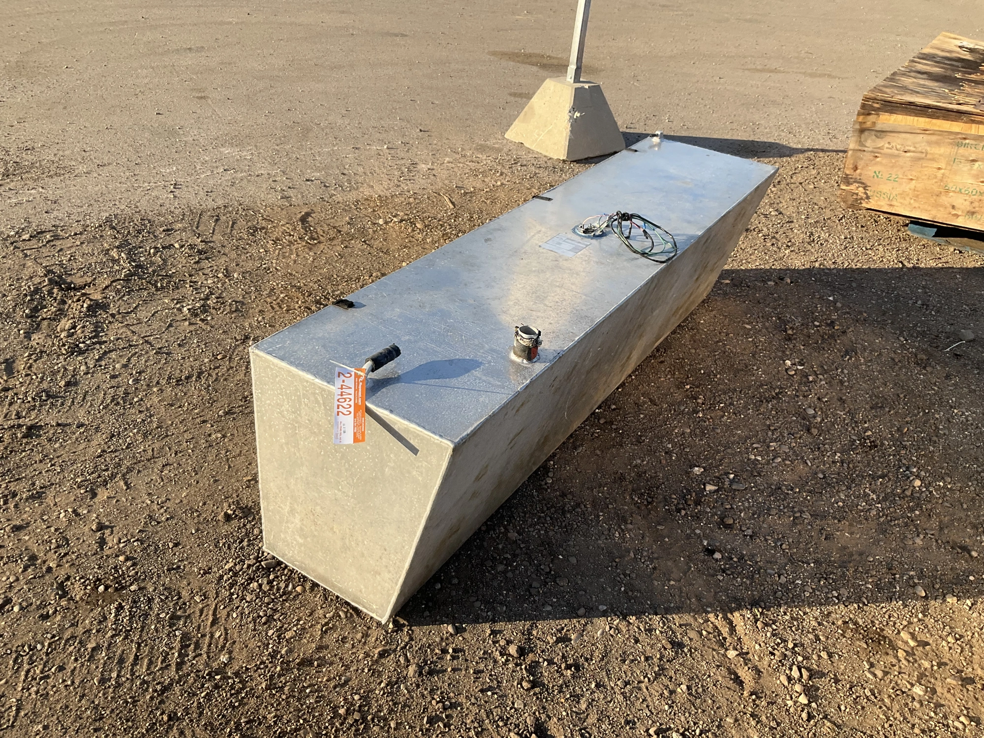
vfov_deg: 48.2
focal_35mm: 29
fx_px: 824
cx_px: 492
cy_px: 369
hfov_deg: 61.7
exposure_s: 1/650
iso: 25
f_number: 1.8
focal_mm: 3
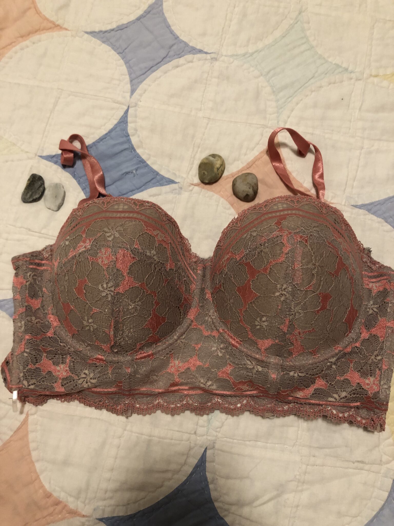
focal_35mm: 28
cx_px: 197
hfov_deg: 49.7
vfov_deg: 63.4
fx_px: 425
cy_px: 263
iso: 50
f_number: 1.8
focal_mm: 3.99
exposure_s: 1/15
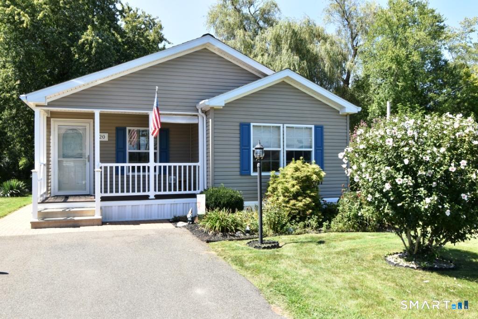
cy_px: 160
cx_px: 239
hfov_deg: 61.9
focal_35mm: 30
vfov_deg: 43.6
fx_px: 398
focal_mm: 20
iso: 450
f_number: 10
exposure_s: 1/200
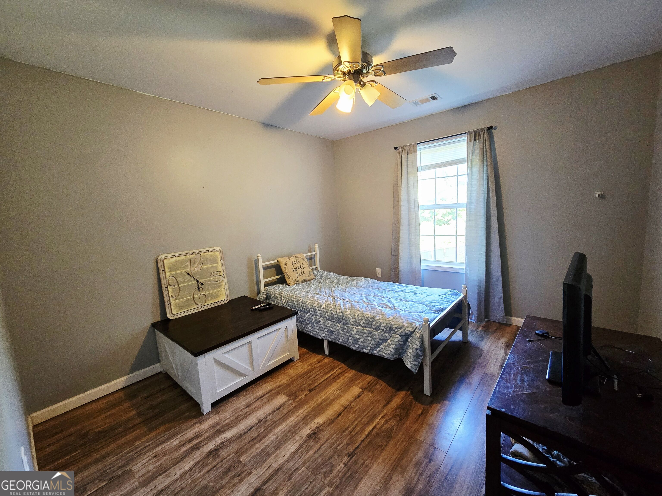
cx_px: 331
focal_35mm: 13
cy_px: 248
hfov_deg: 106.2
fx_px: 249
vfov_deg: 89.9
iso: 500
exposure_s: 1/60.2
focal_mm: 2.2
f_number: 2.2
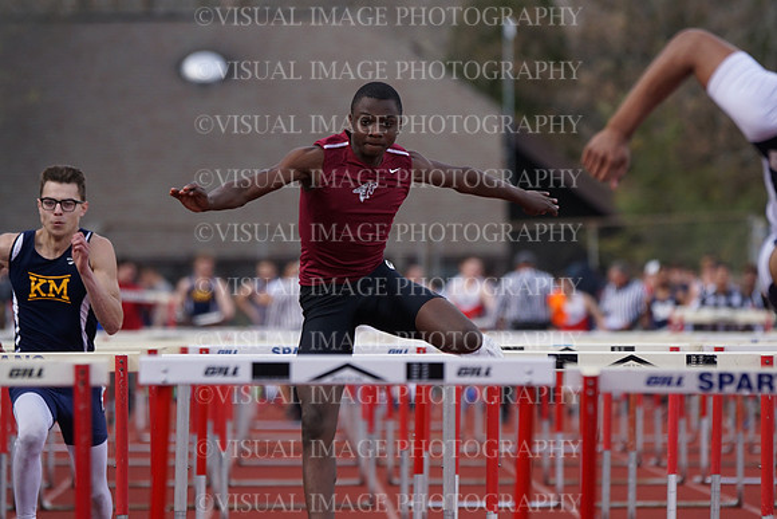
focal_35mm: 495
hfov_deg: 4.2
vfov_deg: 2.8
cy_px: 260
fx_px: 10686
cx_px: 388
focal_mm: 330
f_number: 5.6
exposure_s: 1/1000
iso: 400
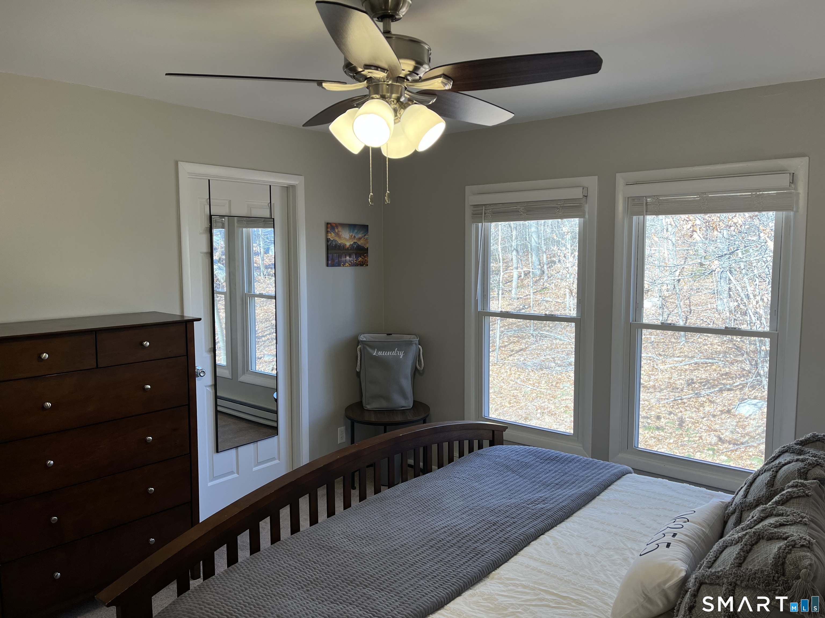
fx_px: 620
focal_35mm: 26
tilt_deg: -6.0
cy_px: 309
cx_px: 412
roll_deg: -0.2
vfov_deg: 53.1
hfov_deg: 67.3
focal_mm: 5.1
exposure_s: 1/161
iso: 64
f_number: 1.6
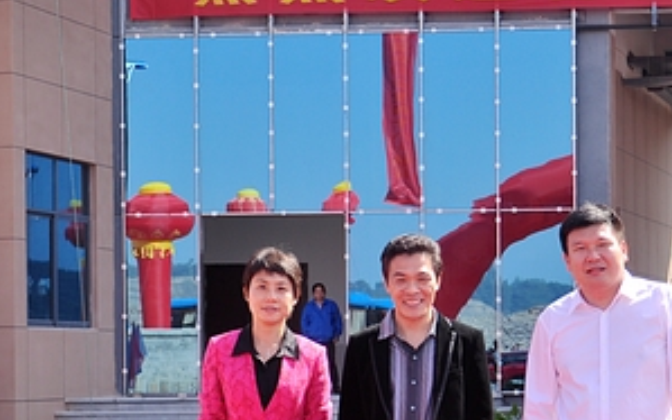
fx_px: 1685
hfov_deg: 22.4
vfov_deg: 14.0
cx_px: 481
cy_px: 416
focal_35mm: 92
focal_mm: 30
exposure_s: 1/320
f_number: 5
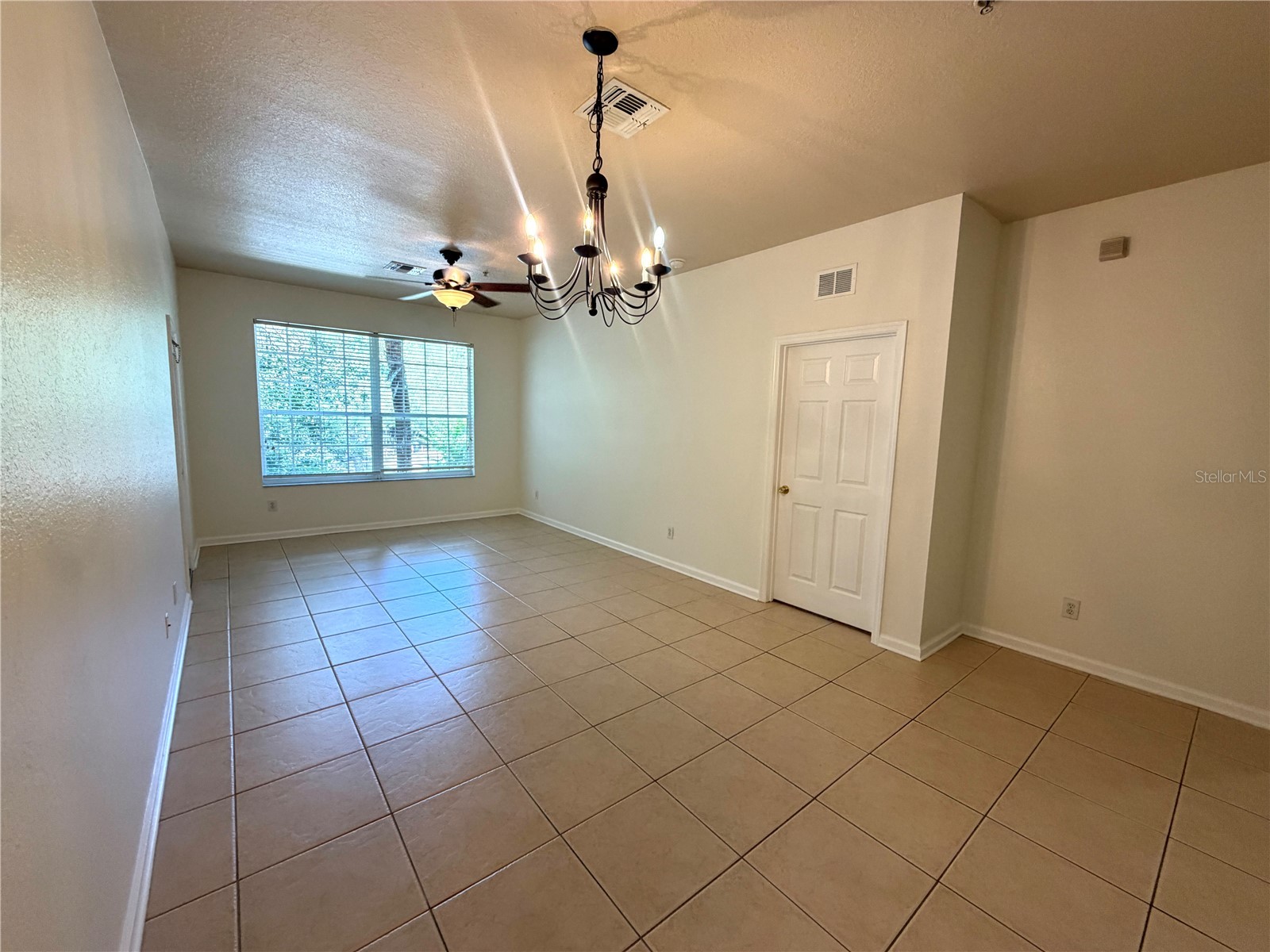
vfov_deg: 85.7
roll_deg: -1.3
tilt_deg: -6.9
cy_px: 476
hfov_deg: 102.1
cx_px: 635
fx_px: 514
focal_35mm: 14
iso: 200
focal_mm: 2.22
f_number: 2.2
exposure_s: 1/120
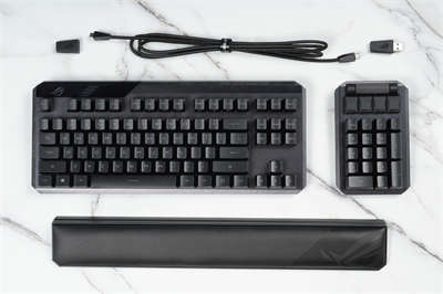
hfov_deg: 33.4
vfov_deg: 22.6
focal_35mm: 60
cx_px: 222
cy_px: 147
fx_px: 738
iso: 200
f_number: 11
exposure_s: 1/160
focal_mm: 40
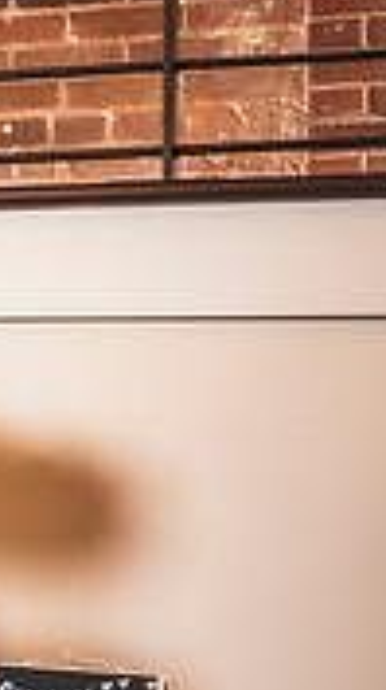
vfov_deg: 19.5
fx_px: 2010
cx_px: -702
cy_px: 322
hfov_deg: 9.2
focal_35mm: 110
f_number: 2.8
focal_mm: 32
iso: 500
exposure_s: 1/125
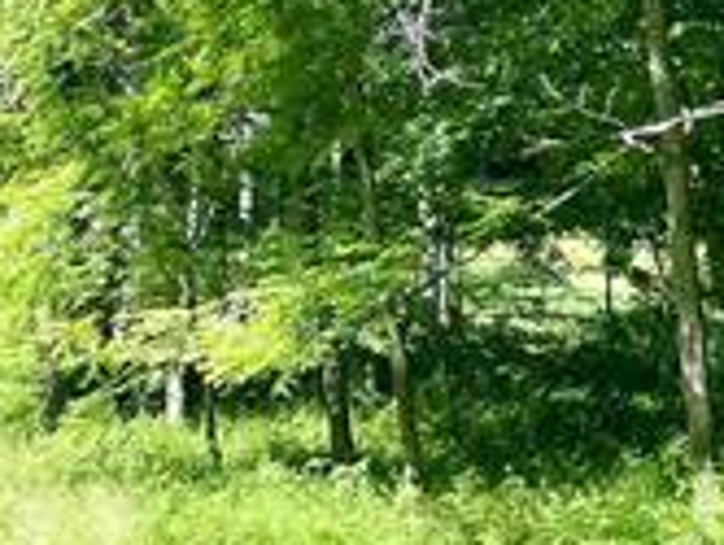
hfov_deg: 18.0
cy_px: 392
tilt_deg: -0.6
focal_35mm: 100
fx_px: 2095
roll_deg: +0.0
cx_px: -288
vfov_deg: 14.8
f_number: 1.6
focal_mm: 5.1
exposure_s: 1/583
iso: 50
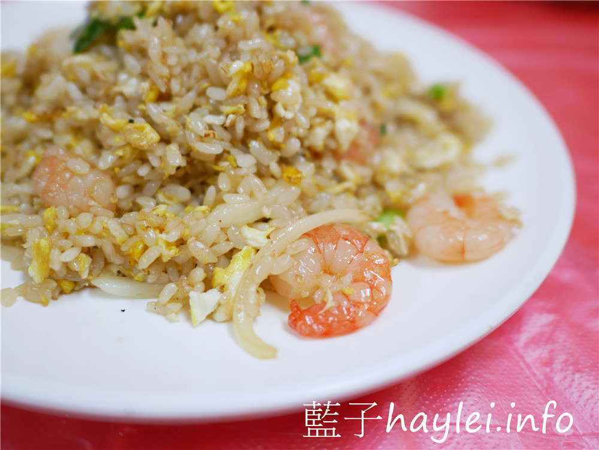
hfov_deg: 60.0
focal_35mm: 30
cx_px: 300
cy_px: 225
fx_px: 519
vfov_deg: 46.8
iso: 200
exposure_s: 1/60
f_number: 1.7
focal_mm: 15
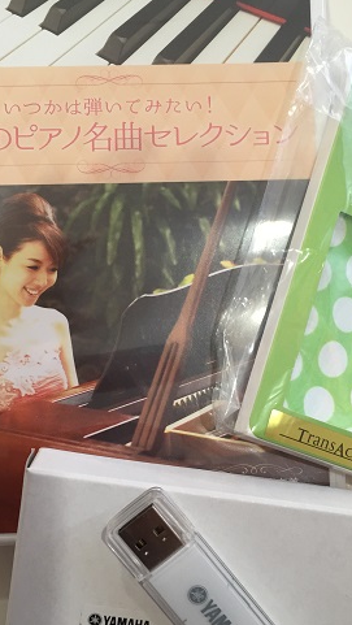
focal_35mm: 42
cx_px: 179
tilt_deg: -84.0
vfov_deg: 48.3
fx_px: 696
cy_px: 339
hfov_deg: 28.4
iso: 125
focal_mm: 4.15
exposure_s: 1/33
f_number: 2.2
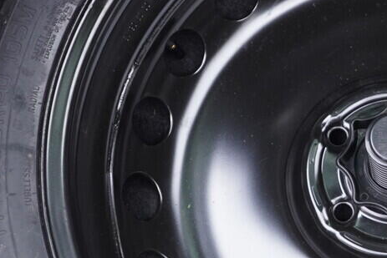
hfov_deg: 17.8
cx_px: 381
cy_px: 165
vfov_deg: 12.2
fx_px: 1204
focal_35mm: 112
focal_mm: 24
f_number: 2.8
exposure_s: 1/40
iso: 400
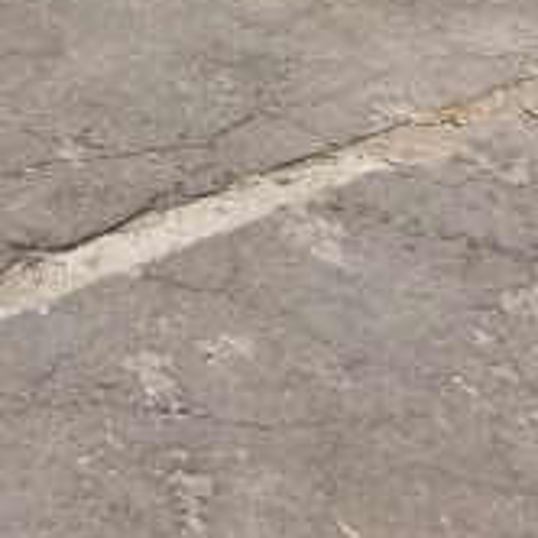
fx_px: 1248
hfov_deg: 23.1
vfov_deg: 17.4
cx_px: -26
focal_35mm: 71
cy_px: -541
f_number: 2.2
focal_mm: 1.74
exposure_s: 1/1816
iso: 50
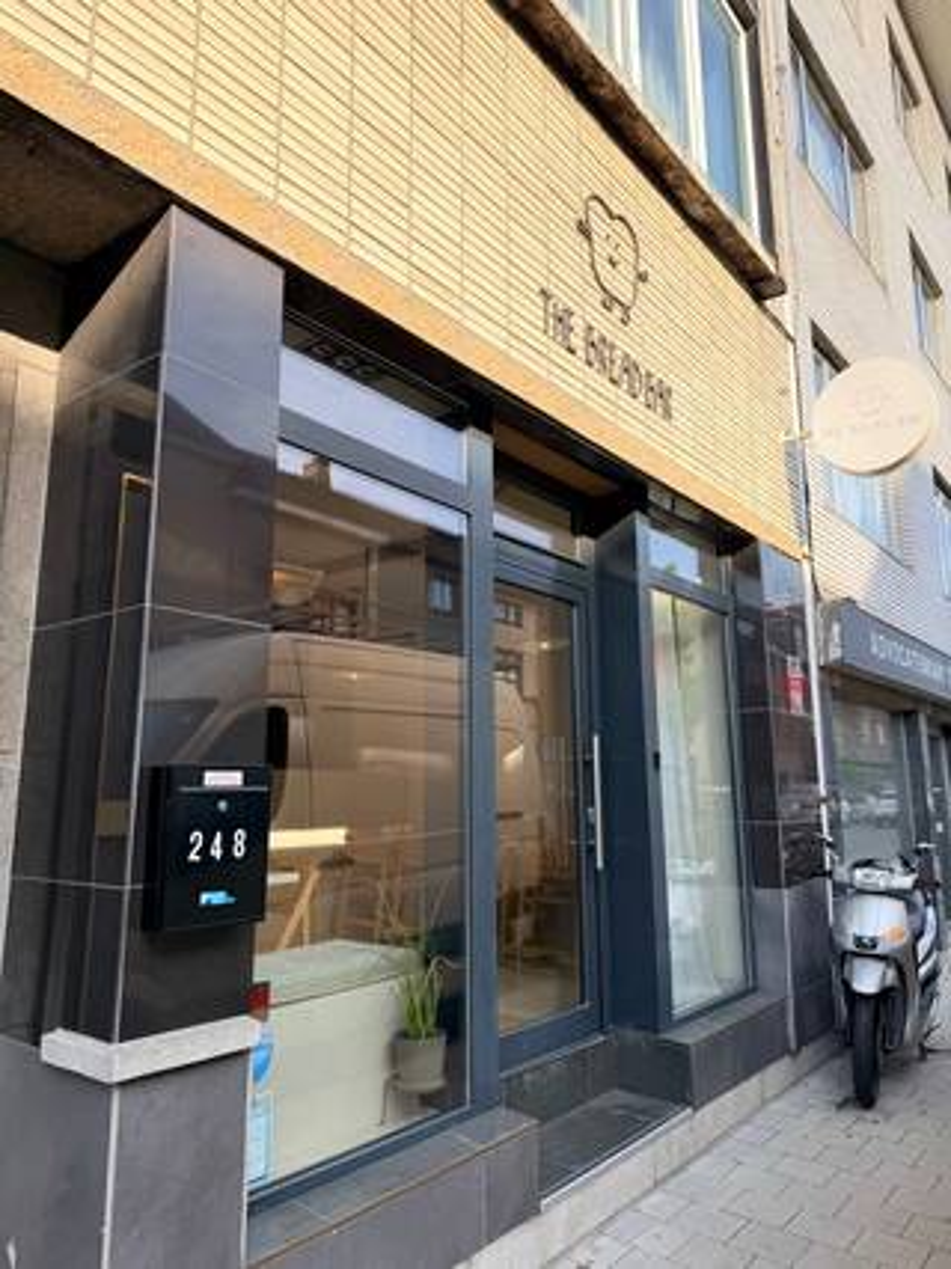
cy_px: 634
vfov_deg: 71.6
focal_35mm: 24
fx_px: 880
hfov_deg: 56.8
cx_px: 476
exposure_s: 1/2000
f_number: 1.78
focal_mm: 6.76
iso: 80
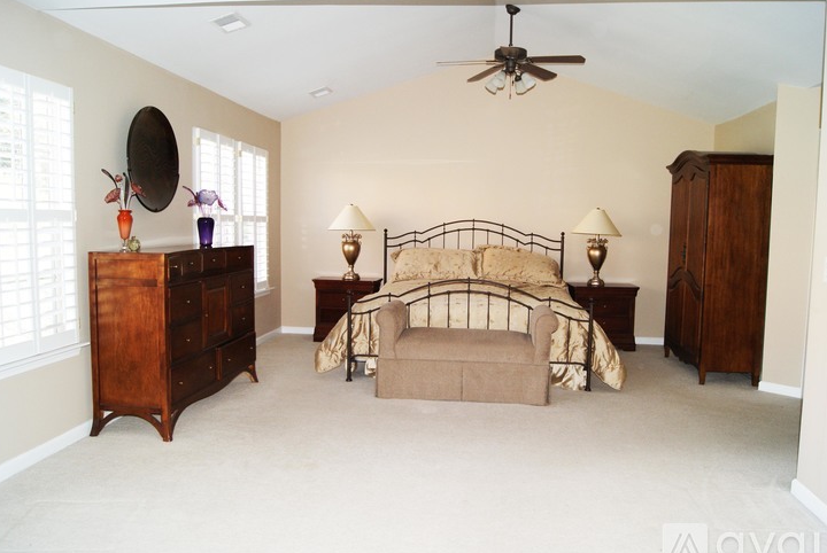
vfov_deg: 46.5
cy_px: 282
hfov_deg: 65.4
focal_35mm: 28
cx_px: 419
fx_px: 644
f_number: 5.6
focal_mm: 18
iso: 400
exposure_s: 1/60
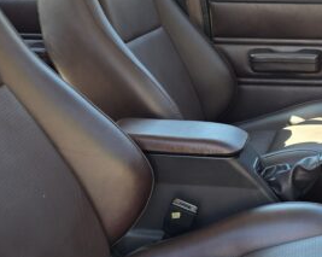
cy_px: 114
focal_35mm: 67
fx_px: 638
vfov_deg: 22.8
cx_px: 303
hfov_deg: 27.1
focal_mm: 6.3
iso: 64
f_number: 1.7
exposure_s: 1/180
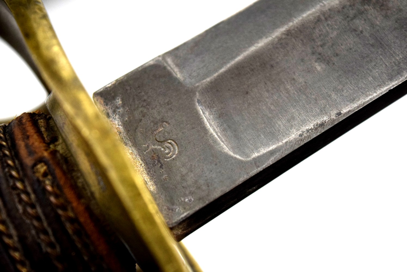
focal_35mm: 82
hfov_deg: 24.6
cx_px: 204
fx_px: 933
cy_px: 136
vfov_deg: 16.6
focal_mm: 55
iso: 1600
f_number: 5.6
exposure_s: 1/2500
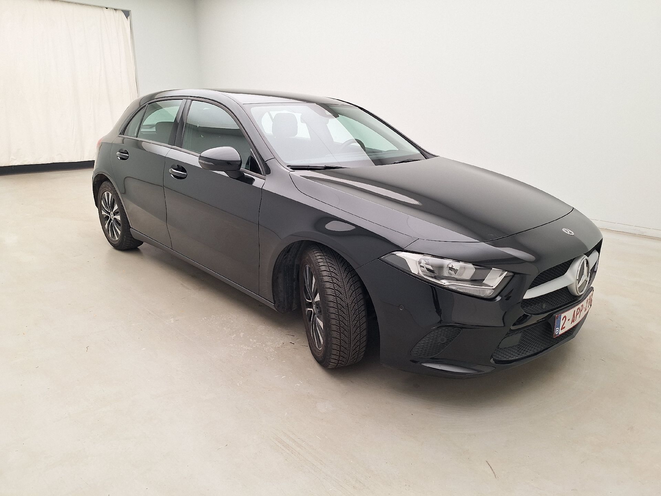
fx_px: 439
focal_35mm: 23
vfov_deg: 58.9
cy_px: 248
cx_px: 330
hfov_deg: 73.9
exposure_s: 1/100
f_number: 1.8
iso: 64
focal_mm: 5.54
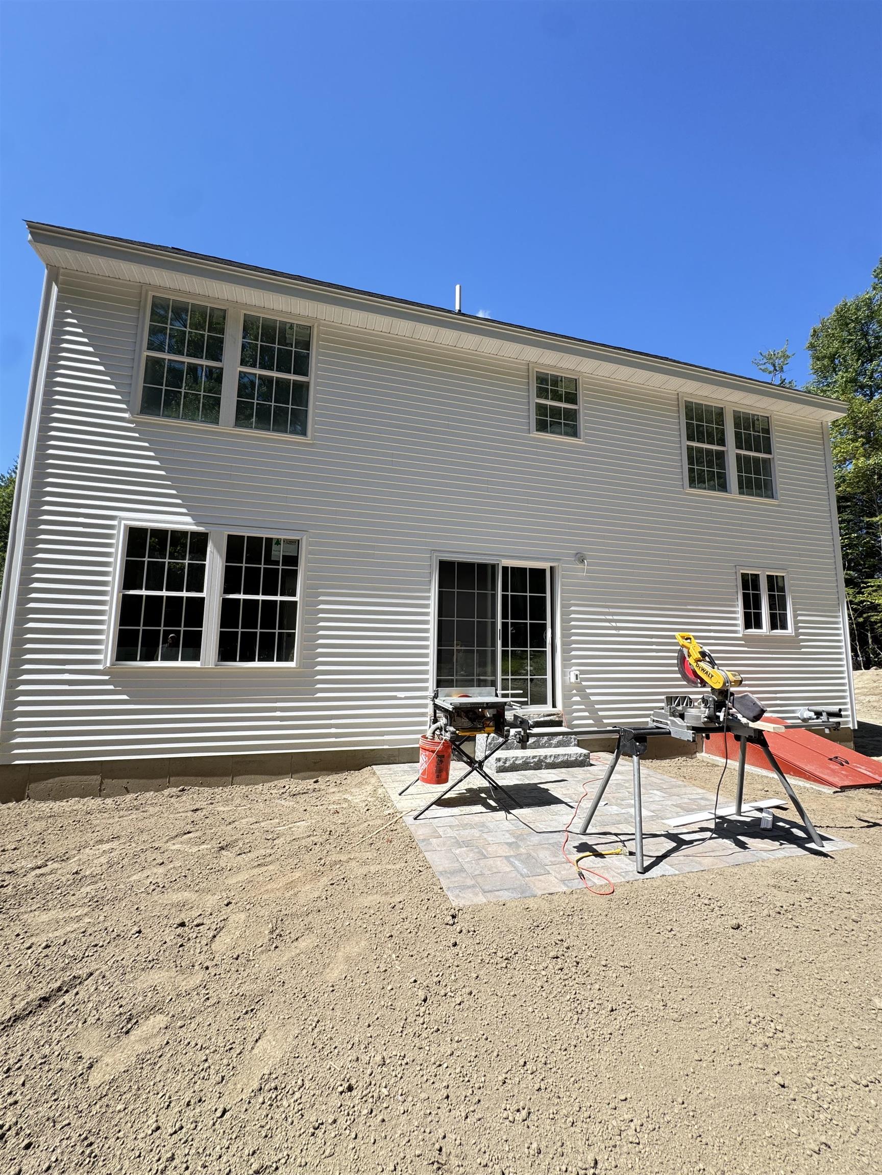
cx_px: 441
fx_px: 476
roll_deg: -0.9
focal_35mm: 14
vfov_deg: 102.1
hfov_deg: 85.7
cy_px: 588
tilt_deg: +7.9
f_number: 2.2
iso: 40
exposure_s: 1/812
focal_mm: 2.22
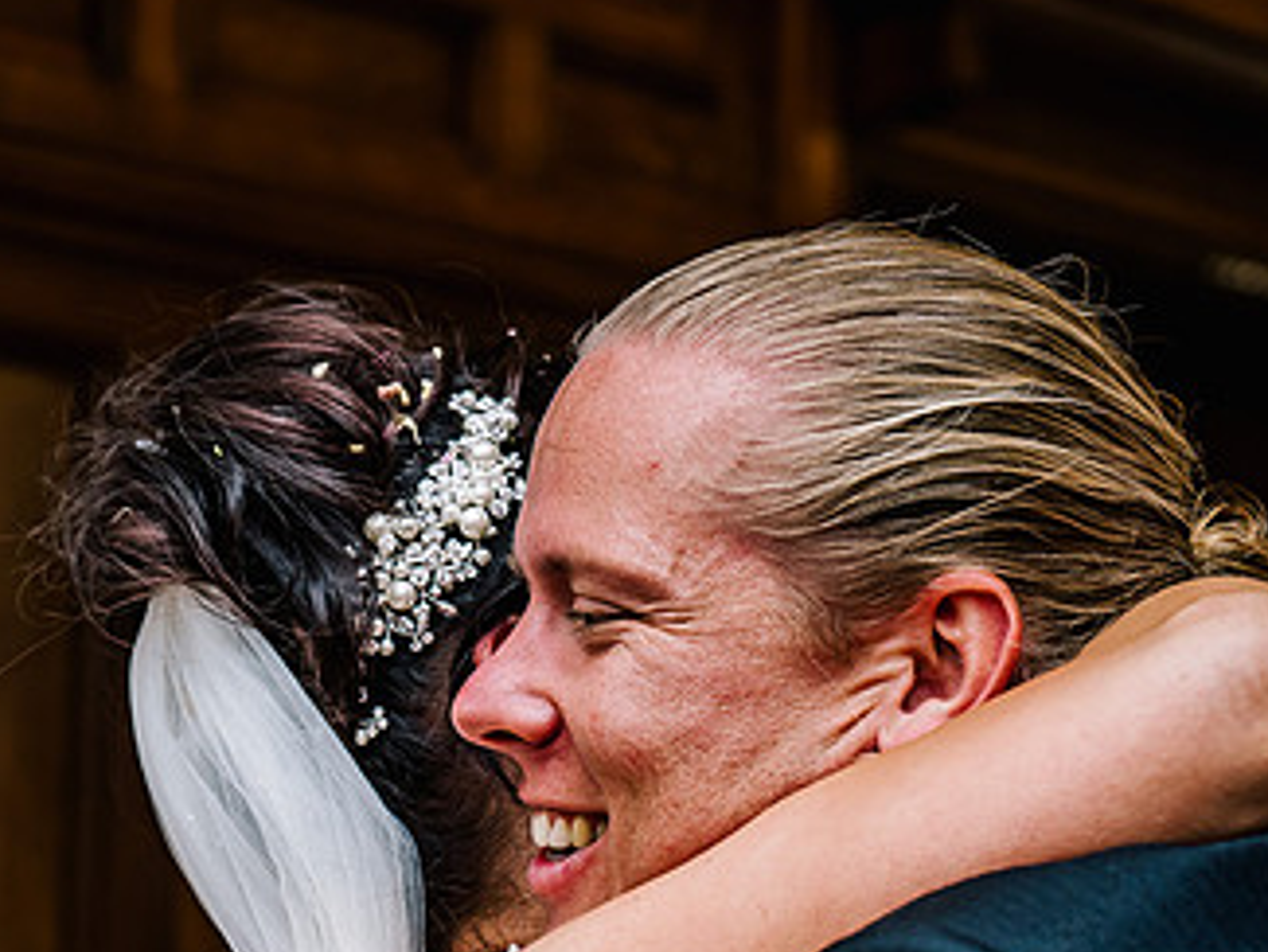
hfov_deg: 16.4
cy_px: 728
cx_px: 706
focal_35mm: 120
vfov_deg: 12.3
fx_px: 4397
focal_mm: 70
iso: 800
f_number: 4.5
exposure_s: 1/200
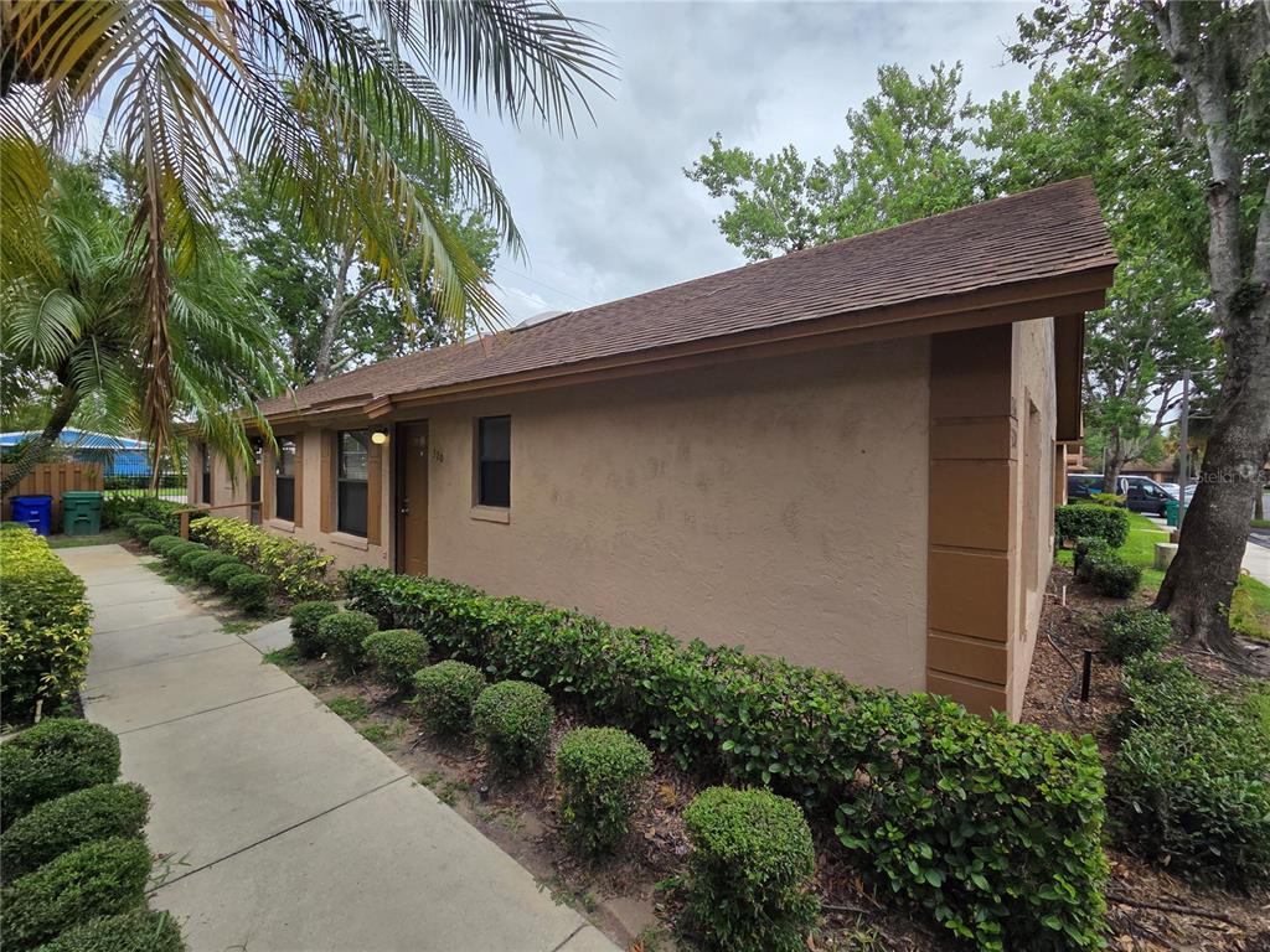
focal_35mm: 13
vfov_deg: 89.9
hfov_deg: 106.2
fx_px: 477
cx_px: 635
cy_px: 476
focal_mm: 2.2
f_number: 2.2
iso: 50
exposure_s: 1/1339
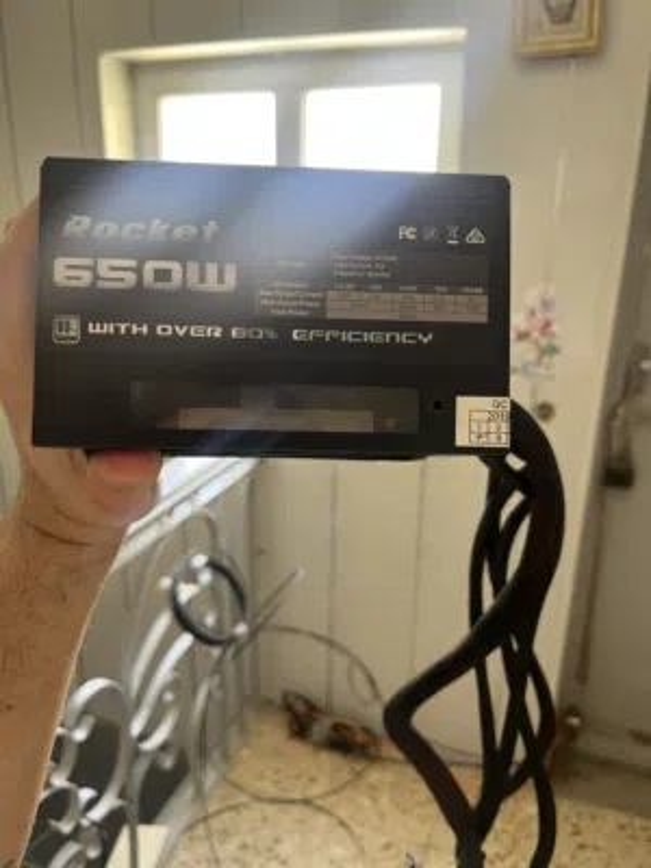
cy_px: 434
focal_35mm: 26
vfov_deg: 67.3
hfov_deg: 53.1
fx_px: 652
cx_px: 326
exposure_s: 1/60
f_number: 1.6
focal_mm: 5.1
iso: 250
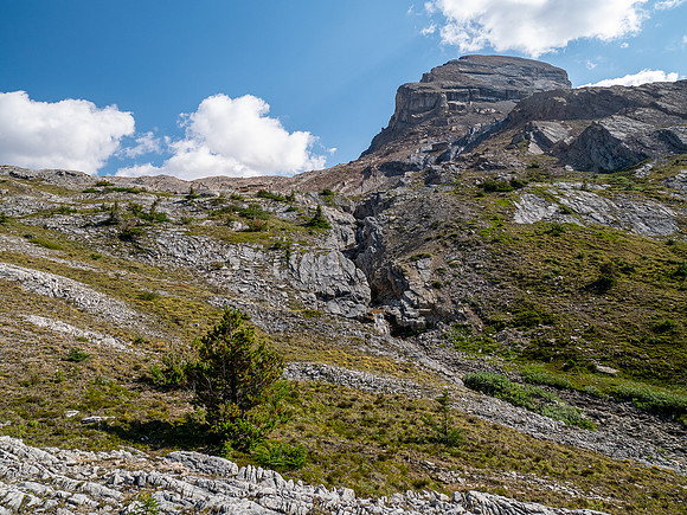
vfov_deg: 56.8
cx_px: 344
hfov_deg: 71.6
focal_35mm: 24
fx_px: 476
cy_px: 258
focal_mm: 12
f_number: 8
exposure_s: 1/160
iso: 200
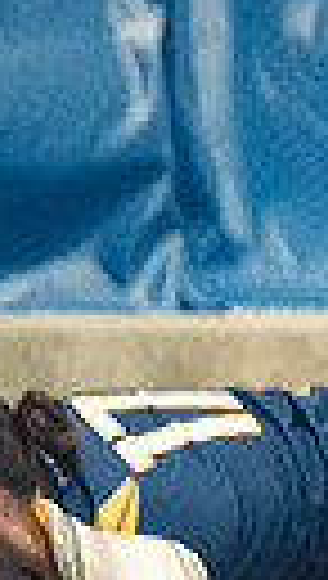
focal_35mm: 1272
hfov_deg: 1.0
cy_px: 670
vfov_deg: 1.7
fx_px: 19578
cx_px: 1209
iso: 12800
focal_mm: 180
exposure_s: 1/500
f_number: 2.8
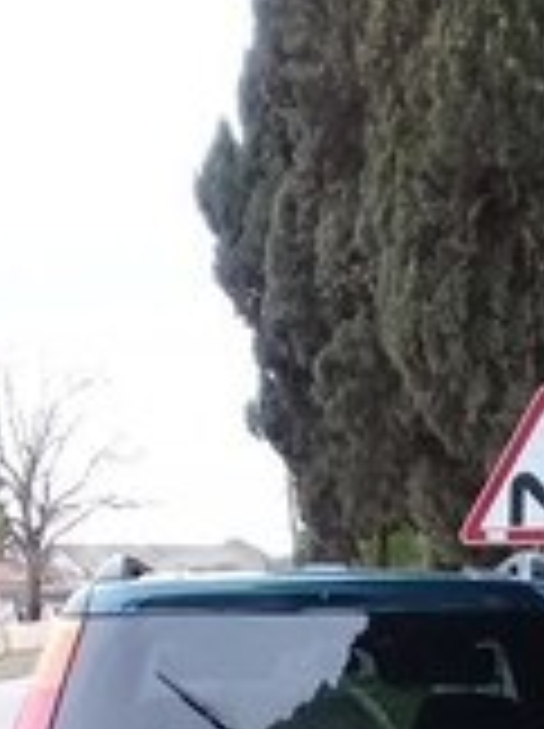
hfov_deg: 15.5
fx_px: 1996
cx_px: 342
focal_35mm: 95
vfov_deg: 18.4
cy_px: 1094
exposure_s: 1/100
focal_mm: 3.3
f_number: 2.2
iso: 50
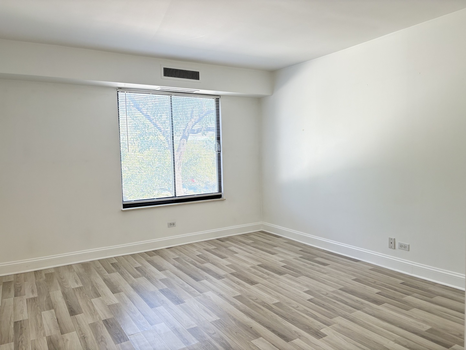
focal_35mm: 26
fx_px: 350
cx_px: 233
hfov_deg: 67.3
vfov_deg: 53.1
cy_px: 175
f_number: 1.6
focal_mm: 5.96
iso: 125
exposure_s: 1/60
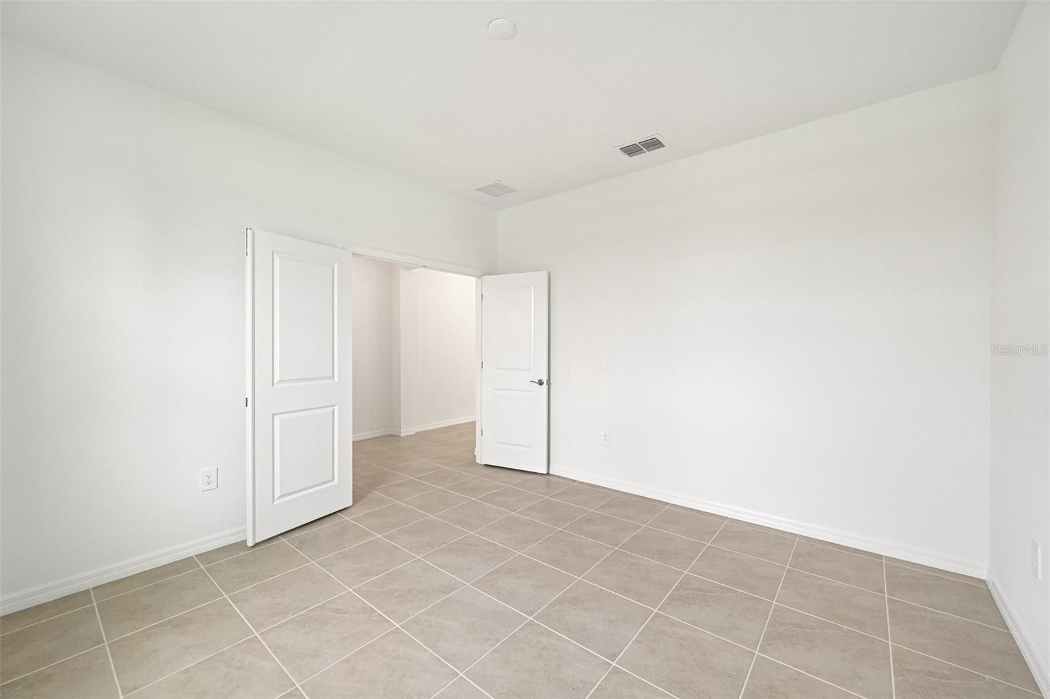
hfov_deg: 104.3
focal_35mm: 14
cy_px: 350
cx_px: 525
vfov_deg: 81.2
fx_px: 408
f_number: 8
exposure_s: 1/40
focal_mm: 14
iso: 400
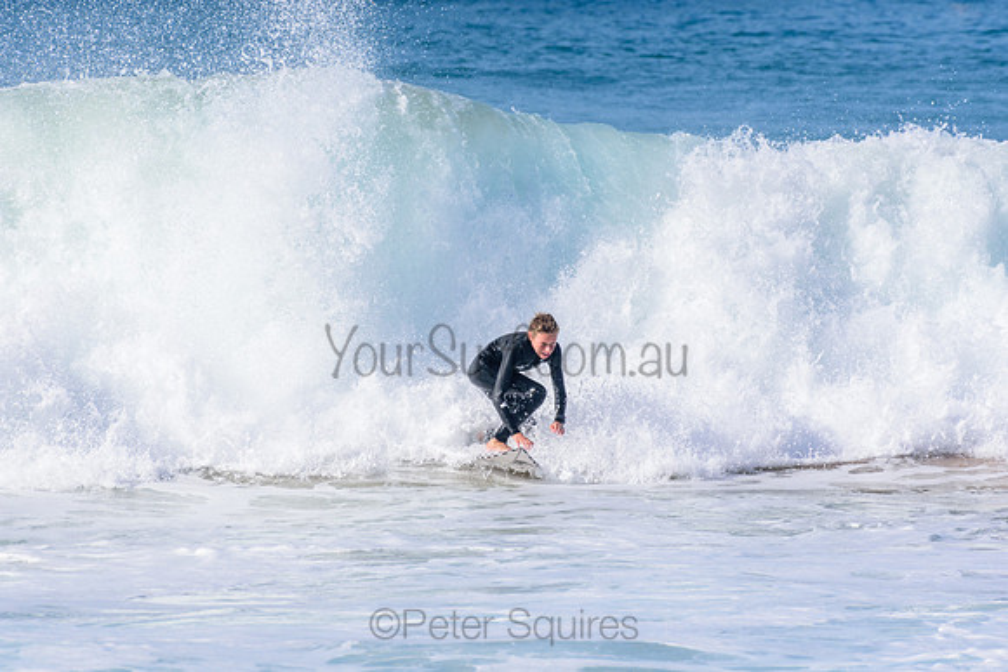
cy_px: 336
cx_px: 504
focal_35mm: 750
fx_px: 21004
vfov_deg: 1.8
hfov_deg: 2.7
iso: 250
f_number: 5.6
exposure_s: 1/2000
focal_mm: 500
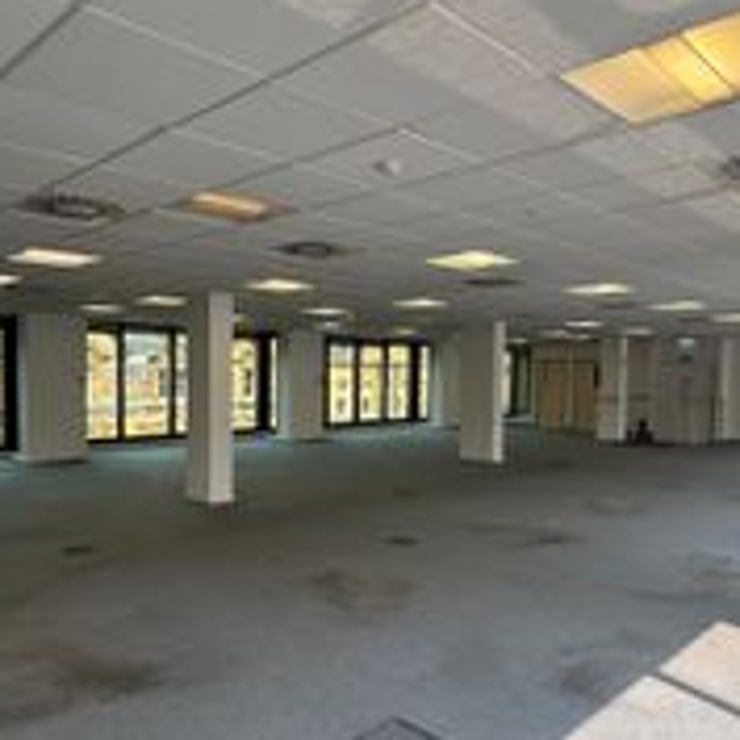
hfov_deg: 57.1
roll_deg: +0.2
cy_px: 406
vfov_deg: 57.2
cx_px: 326
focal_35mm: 28
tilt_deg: +1.5
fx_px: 677
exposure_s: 1/145
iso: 40
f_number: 2.2
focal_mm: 2.22
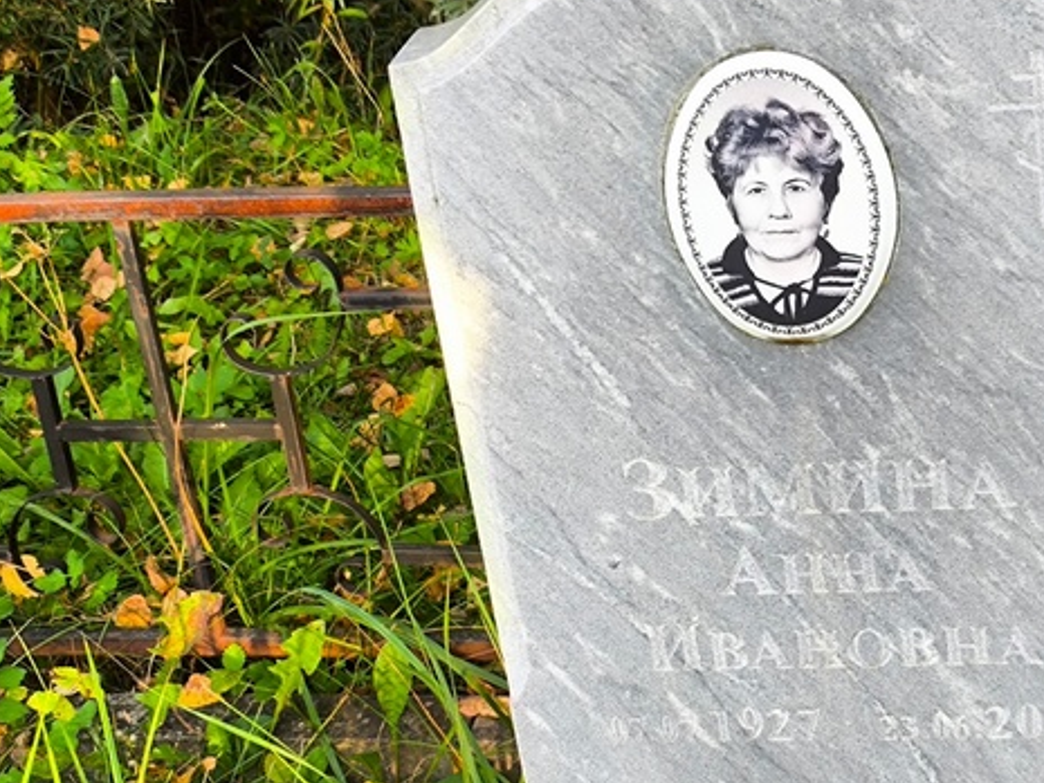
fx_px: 2594
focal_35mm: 86
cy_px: 460
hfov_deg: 22.7
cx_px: 637
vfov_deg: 17.2
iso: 50
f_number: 1.7
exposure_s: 1/118
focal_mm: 4.71
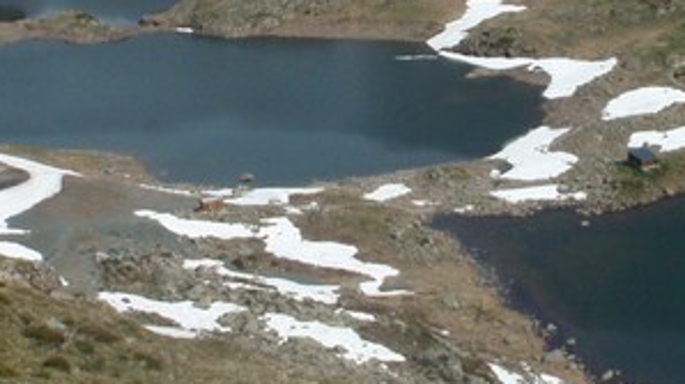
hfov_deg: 25.9
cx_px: 322
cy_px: 55
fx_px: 1488
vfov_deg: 14.6
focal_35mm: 82
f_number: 4
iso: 64
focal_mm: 5
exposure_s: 1/800
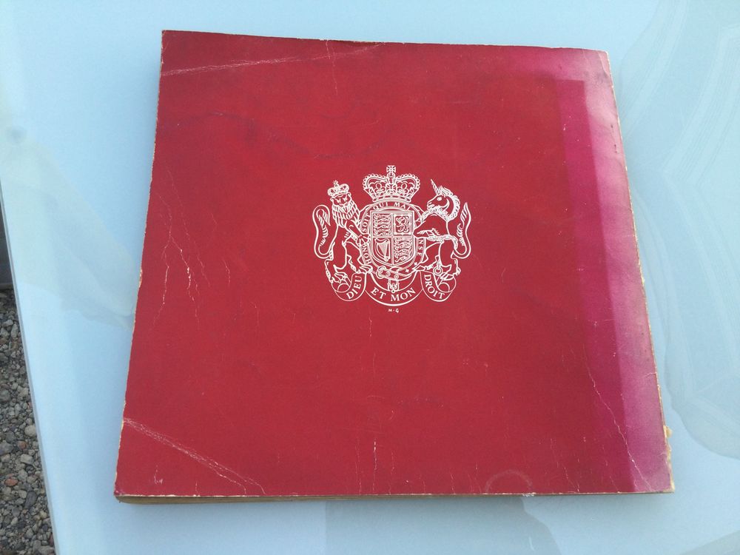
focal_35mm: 31
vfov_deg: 45.4
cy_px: 278
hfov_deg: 58.4
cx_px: 370
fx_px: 663
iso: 32
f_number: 2.4
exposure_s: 1/100
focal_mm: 3.3
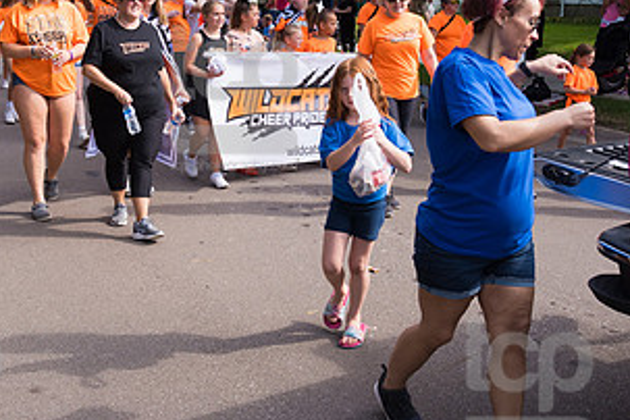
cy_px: 99
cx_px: 235
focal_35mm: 46
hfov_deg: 42.4
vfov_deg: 28.8
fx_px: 805
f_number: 6.3
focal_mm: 24
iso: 320
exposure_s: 1/500
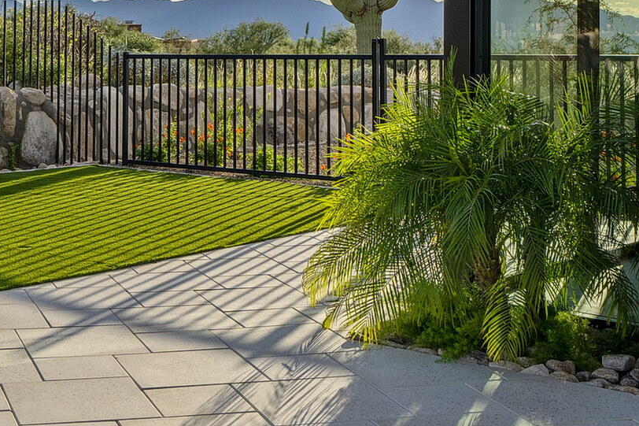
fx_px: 1224
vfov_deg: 19.2
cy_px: 15
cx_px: 13
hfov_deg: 27.7
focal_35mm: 69
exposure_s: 1/160
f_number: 9
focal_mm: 20
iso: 100
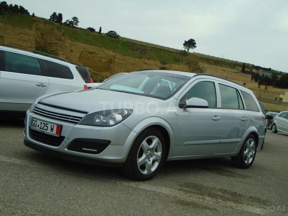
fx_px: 349
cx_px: 144
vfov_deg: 34.3
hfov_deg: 44.8
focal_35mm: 42
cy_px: 108
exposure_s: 1/640
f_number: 4.1
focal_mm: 7.4
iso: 100
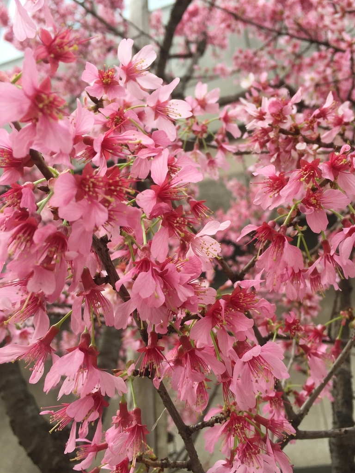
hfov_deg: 41.8
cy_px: 246
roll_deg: +2.2
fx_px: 465
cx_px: 178
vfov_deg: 53.9
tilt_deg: +36.2
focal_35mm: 34
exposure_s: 1/255
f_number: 2.2
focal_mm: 4.15
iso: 32
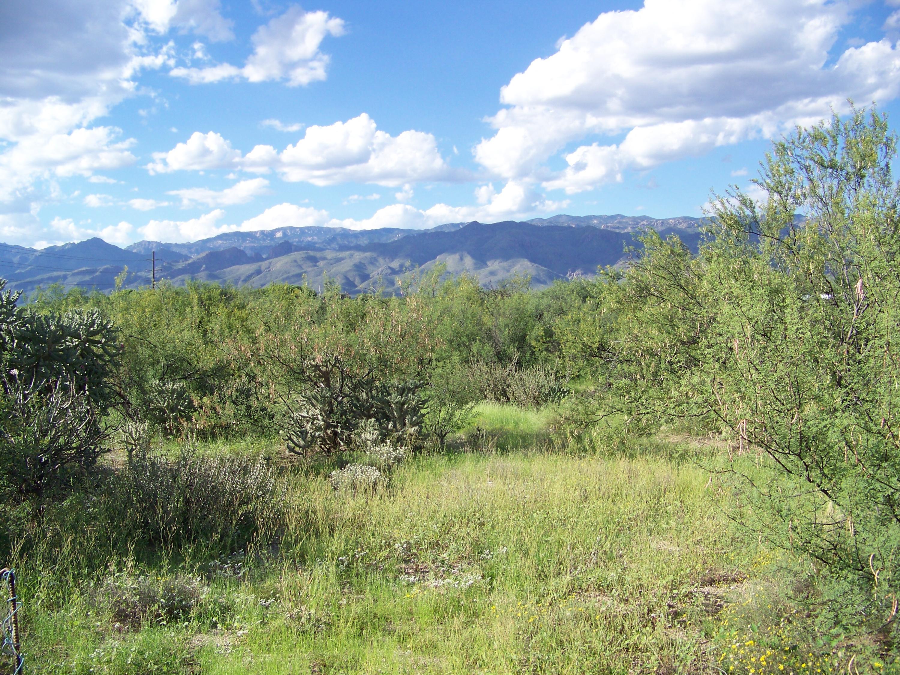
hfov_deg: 51.4
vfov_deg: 39.7
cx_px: 450
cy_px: 338
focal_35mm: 36
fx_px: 936
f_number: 2.8
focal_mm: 5.85
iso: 64
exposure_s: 1/640
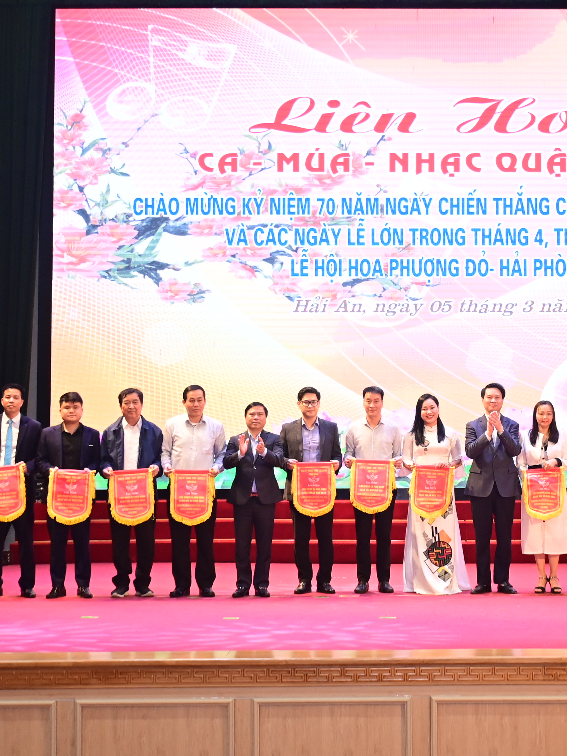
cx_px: 447
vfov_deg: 26.3
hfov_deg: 19.7
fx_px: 1616
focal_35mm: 74
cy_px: 380
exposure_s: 1/200
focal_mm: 34
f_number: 4.2
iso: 1250
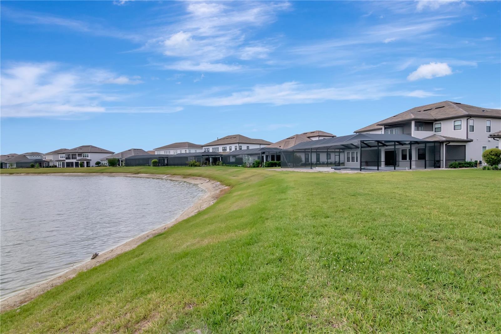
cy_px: 167
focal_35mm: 16
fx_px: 230
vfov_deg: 72.0
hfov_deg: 95.0
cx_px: 250
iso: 800
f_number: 9
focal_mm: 11
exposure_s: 1/1600
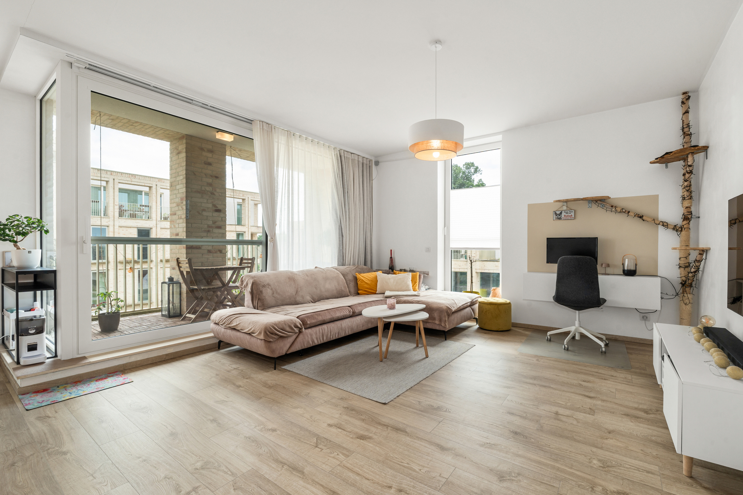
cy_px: 248
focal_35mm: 16
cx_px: 372
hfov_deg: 96.7
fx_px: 330
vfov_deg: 73.7
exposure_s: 1/10
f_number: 11
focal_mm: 16
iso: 250
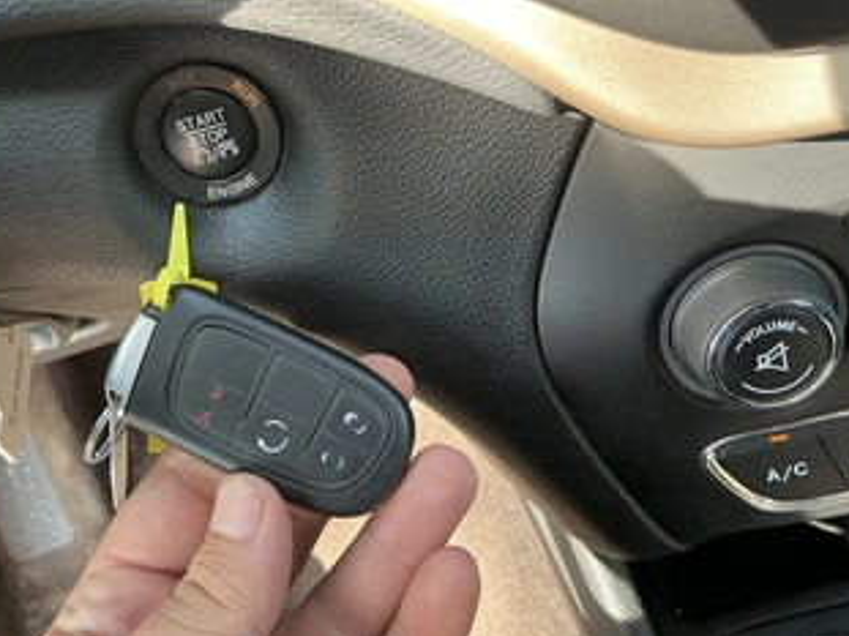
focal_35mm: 36
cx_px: 379
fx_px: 883
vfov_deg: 39.3
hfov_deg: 51.3
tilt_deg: -45.2
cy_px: 232
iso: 50
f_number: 1.8
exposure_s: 1/122
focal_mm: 3
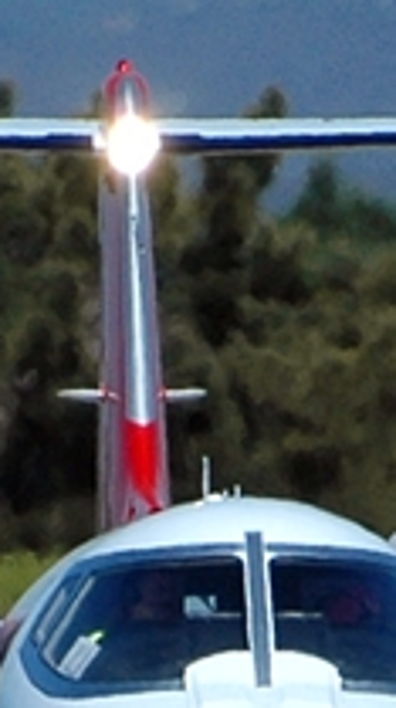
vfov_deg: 0.9
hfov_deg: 0.5
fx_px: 43354
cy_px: 845
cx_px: 169
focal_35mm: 2314
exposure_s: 1/2500
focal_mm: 300
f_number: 6.3
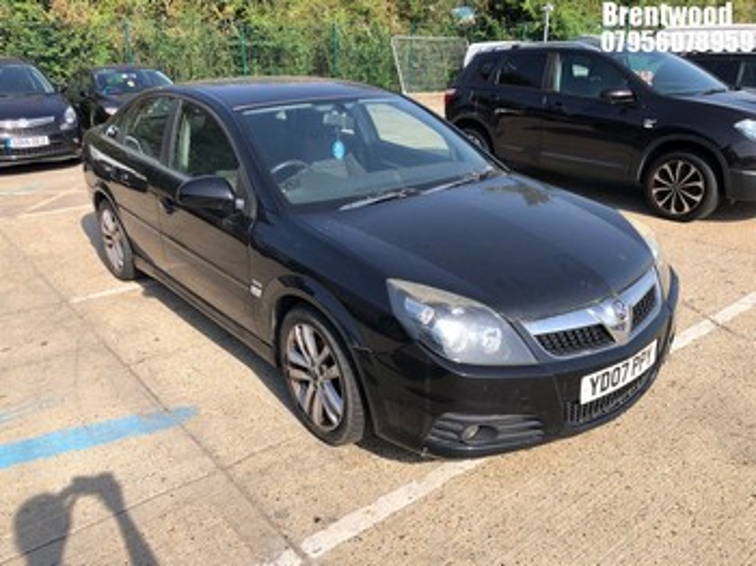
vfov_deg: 49.7
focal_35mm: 28
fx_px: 611
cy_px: 283
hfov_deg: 63.5
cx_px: 378
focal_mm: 4
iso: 20
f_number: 1.8
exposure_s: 1/1143
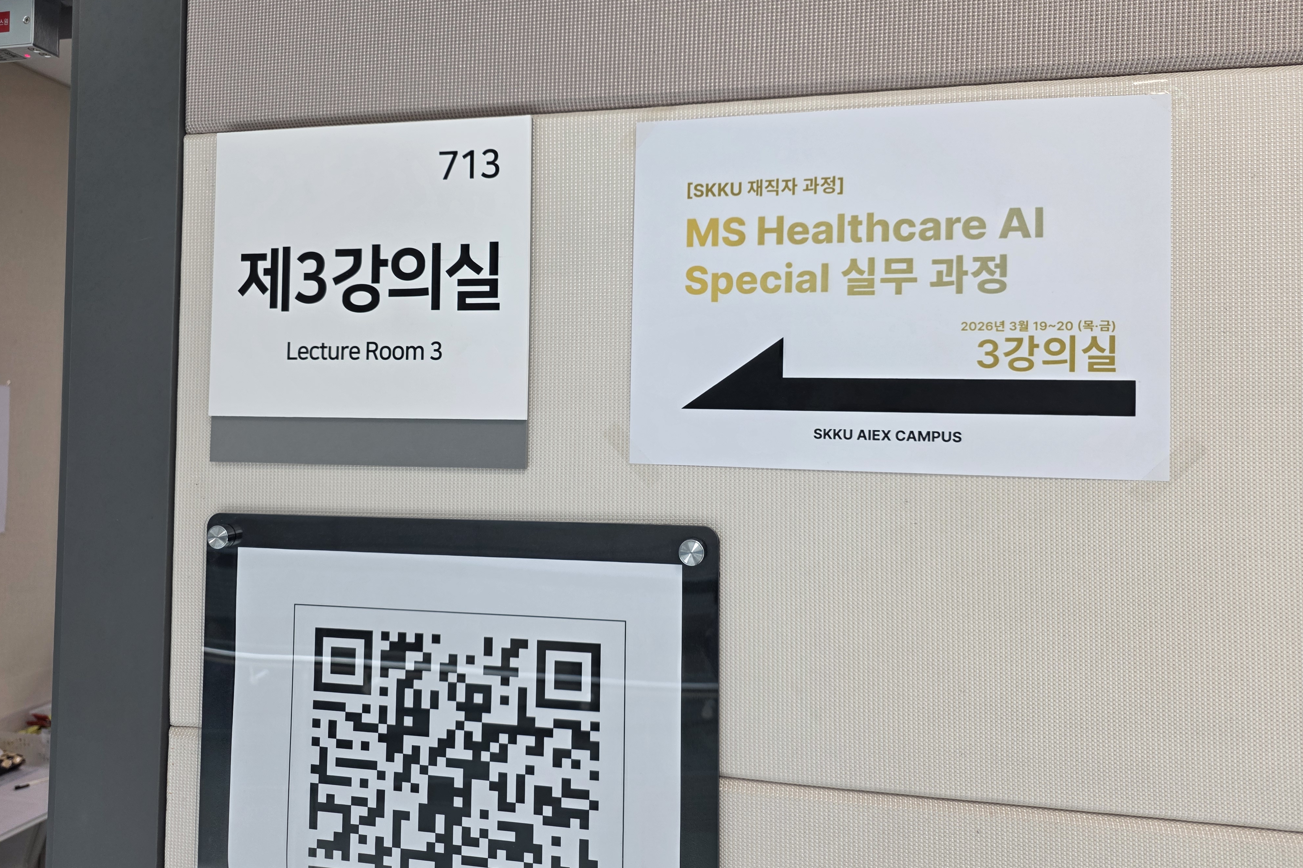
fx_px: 869
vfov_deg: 53.1
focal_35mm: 24
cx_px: 650
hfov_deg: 73.7
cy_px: 403
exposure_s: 1/120
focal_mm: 6.25
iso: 50
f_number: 1.7
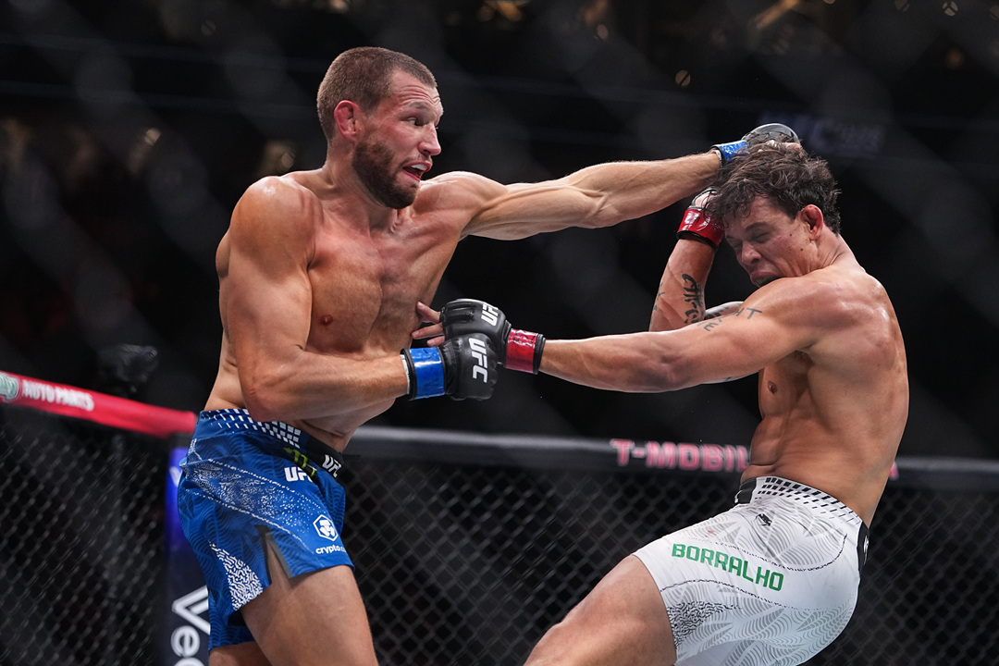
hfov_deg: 28.8
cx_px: 500
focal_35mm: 70
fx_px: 1942
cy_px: 333
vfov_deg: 19.5
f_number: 2.2
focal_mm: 70
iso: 2000
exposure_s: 1/1600
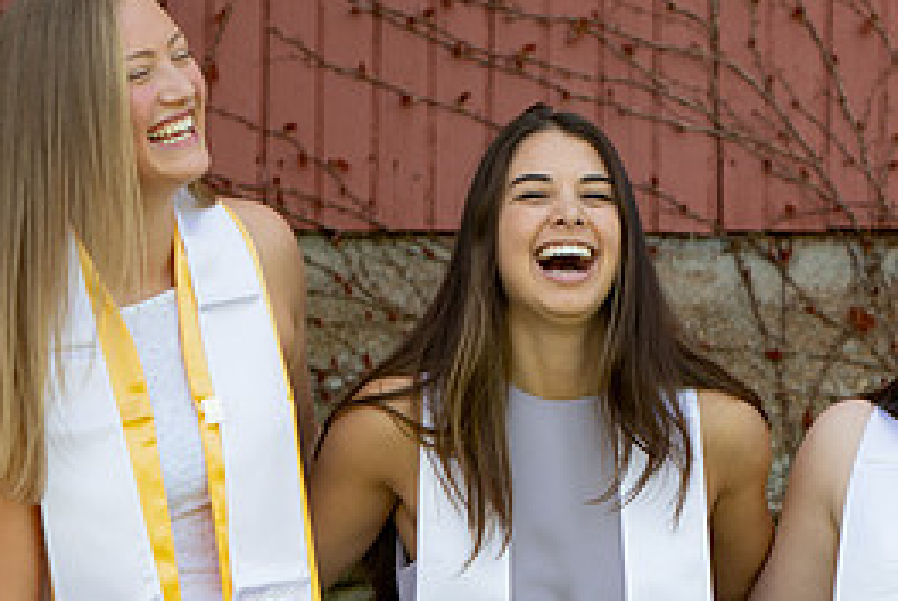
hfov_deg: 4.2
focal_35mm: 487
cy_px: 313
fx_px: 12161
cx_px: 860
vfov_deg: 2.8
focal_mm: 135
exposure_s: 1/250
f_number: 2.8
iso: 100
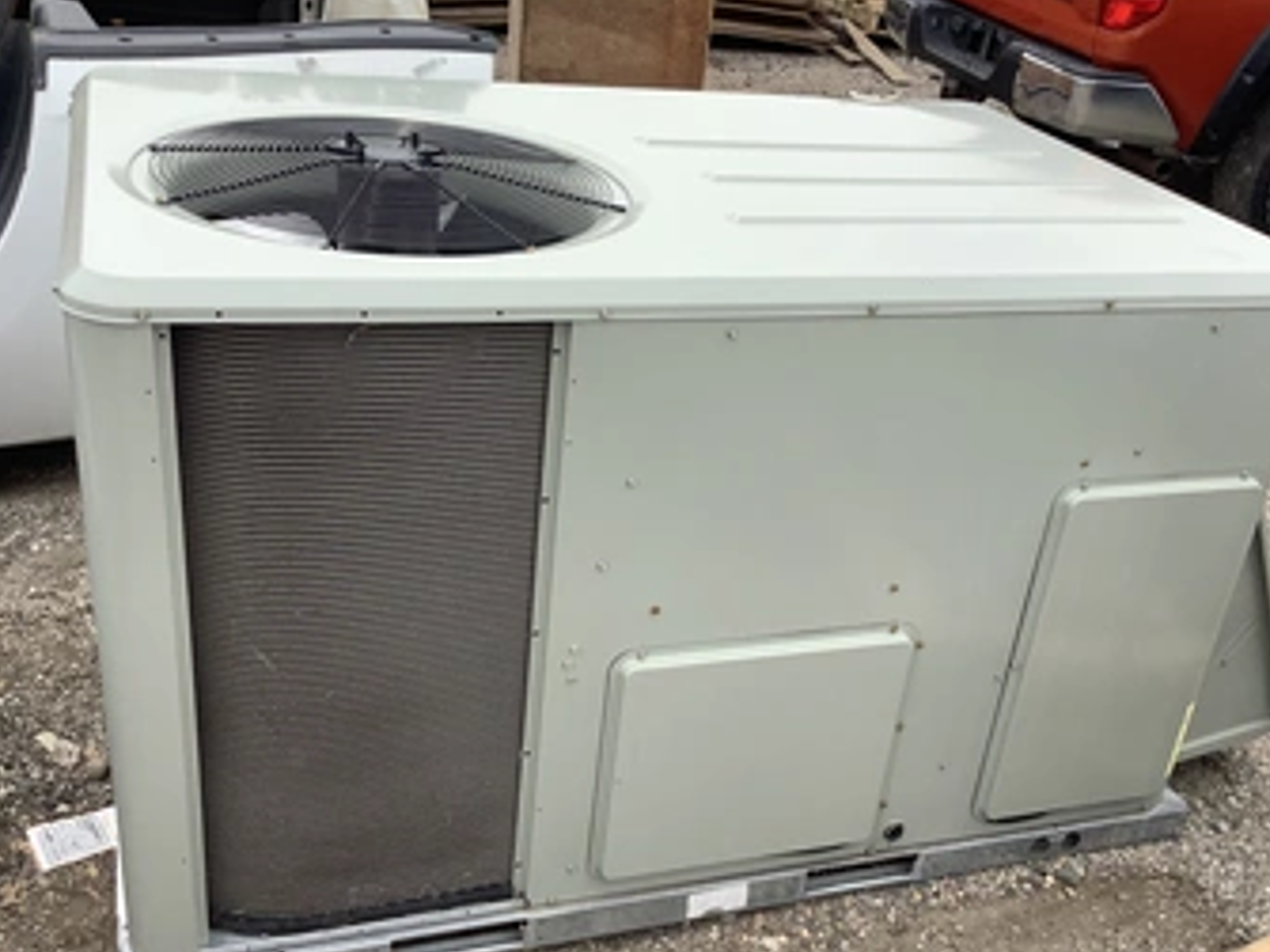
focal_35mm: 37
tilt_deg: -29.2
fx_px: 1357
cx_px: 663
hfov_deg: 50.1
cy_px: 512
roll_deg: -6.8
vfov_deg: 38.6
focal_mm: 3.3
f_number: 2.4
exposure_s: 1/849
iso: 25
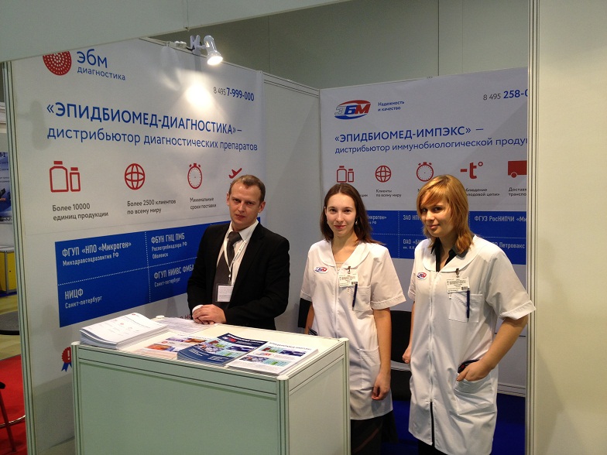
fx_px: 614
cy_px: 228
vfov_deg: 40.7
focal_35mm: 35
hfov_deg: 52.6
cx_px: 304
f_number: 2.4
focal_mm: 4.28
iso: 64
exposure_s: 1/24
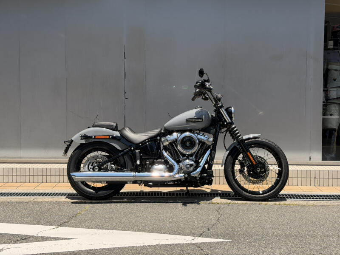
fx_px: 471
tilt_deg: -2.6
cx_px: 170
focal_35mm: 48
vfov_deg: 30.3
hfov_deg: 39.7
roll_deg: +0.5
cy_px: 128
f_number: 1.78
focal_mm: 6.76
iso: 100
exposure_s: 1/4329
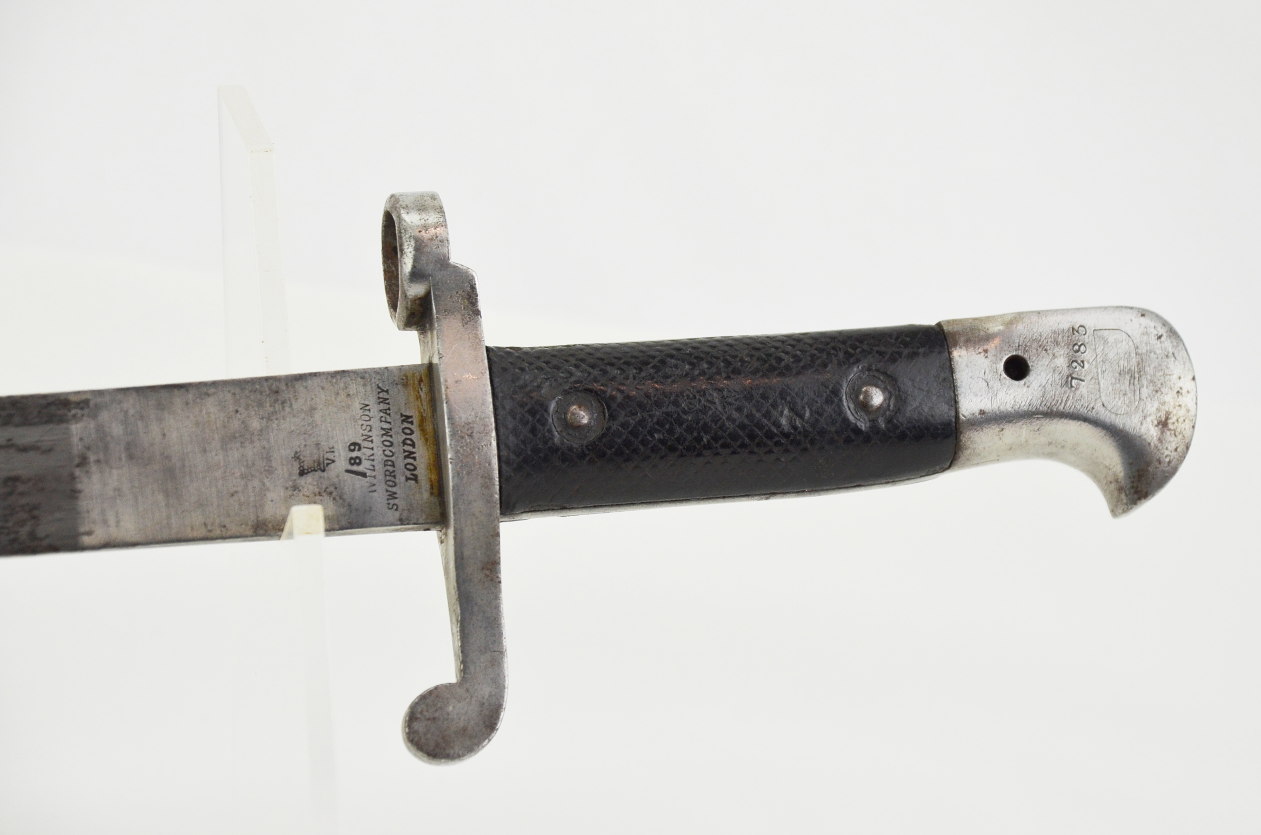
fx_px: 5262
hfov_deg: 13.7
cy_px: 413
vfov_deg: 9.1
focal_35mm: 151
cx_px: 660
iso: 720
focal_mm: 95
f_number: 5.6
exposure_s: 1/250
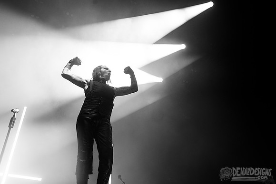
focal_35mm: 34
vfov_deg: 38.6
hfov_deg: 55.4
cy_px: 86
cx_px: 148
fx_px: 263
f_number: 4
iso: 1250
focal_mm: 32
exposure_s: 1/800
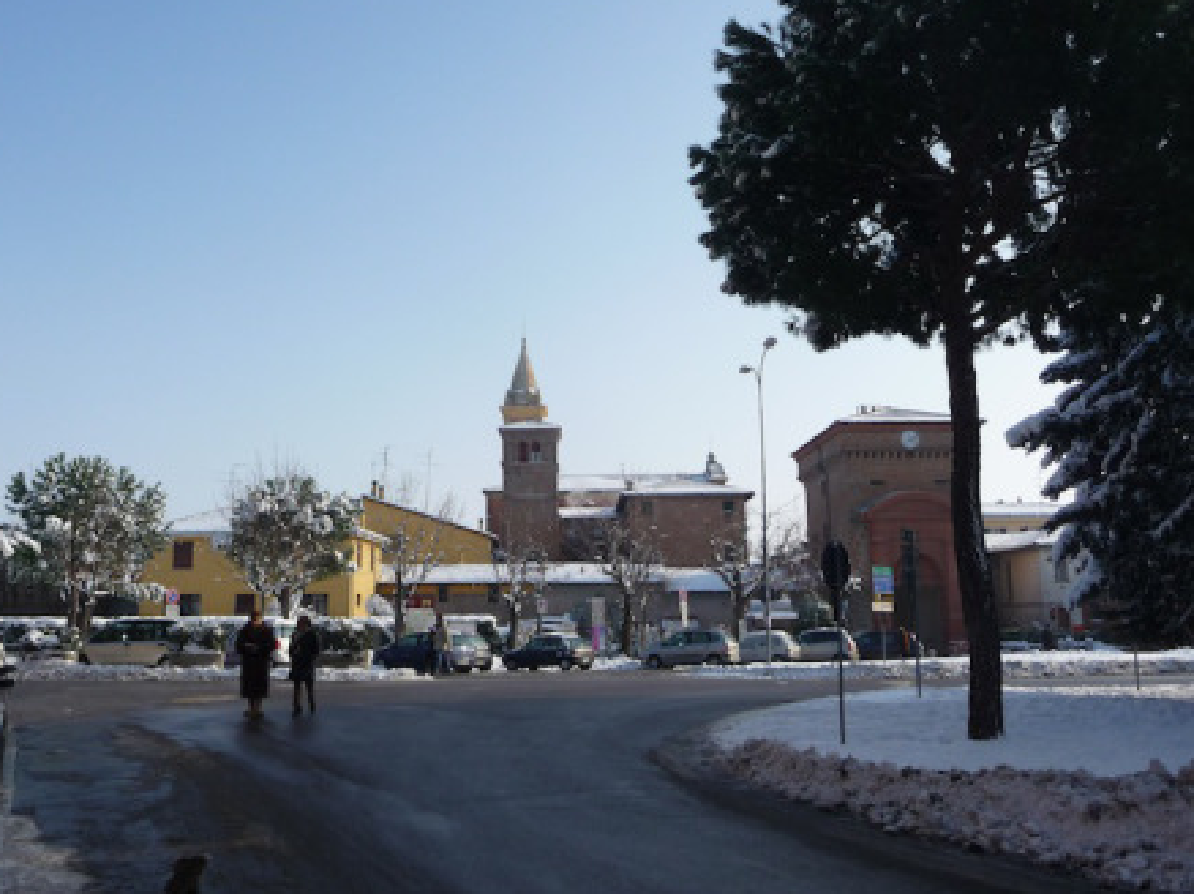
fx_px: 1103
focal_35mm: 32
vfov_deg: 44.1
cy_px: 451
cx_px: 575
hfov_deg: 56.8
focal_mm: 4.7
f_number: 8
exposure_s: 1/250
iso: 100
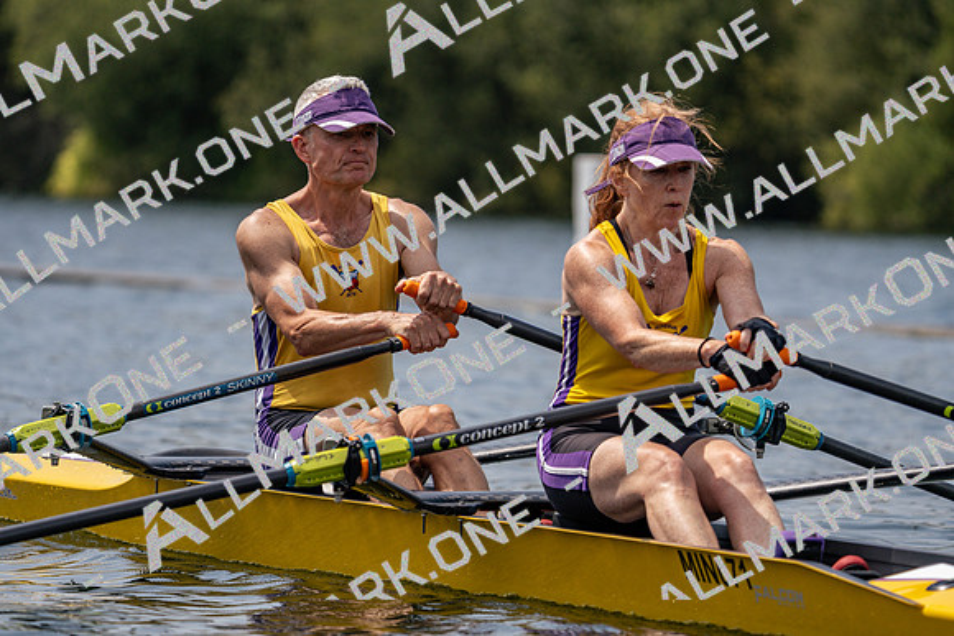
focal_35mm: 300
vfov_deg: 4.6
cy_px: 318
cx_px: 477
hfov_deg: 6.9
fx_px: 7951
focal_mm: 300
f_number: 5.6
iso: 200
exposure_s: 1/1600
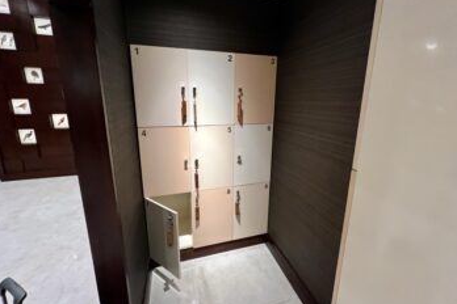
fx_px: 178
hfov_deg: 104.2
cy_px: 140
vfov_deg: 81.1
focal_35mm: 14
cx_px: 231
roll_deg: -0.9
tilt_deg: -12.5
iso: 320
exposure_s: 1/60
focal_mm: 1.57
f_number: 1.8
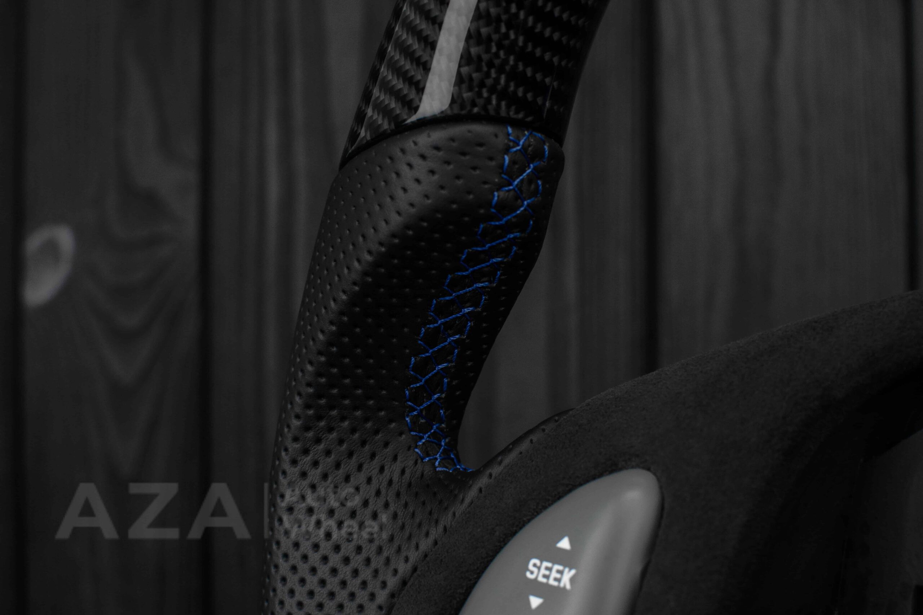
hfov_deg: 37.8
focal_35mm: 52
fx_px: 1346
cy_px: 308
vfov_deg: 25.8
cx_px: 462
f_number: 6.3
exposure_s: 1/125
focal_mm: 35
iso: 500
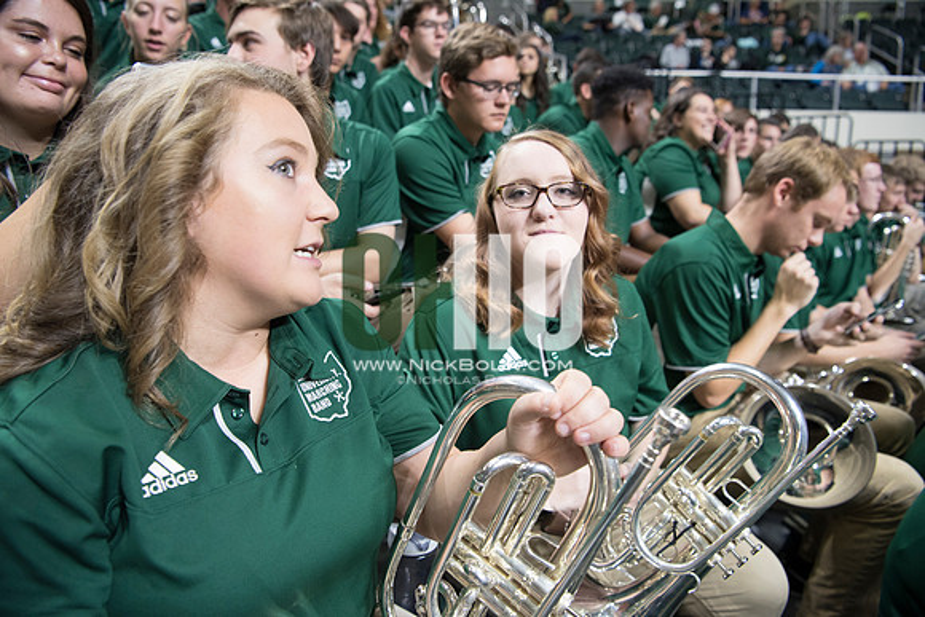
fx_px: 617
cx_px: 462
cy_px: 308
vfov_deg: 53.2
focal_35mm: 24
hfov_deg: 73.7
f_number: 3.5
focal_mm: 24
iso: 2000
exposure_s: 1/160
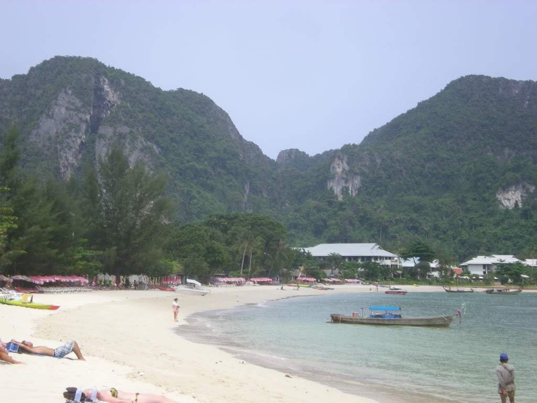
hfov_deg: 26.3
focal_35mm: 74
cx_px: 268
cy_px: 202
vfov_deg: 19.9
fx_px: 1148
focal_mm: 12.3
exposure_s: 1/186
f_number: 6.5
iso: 50
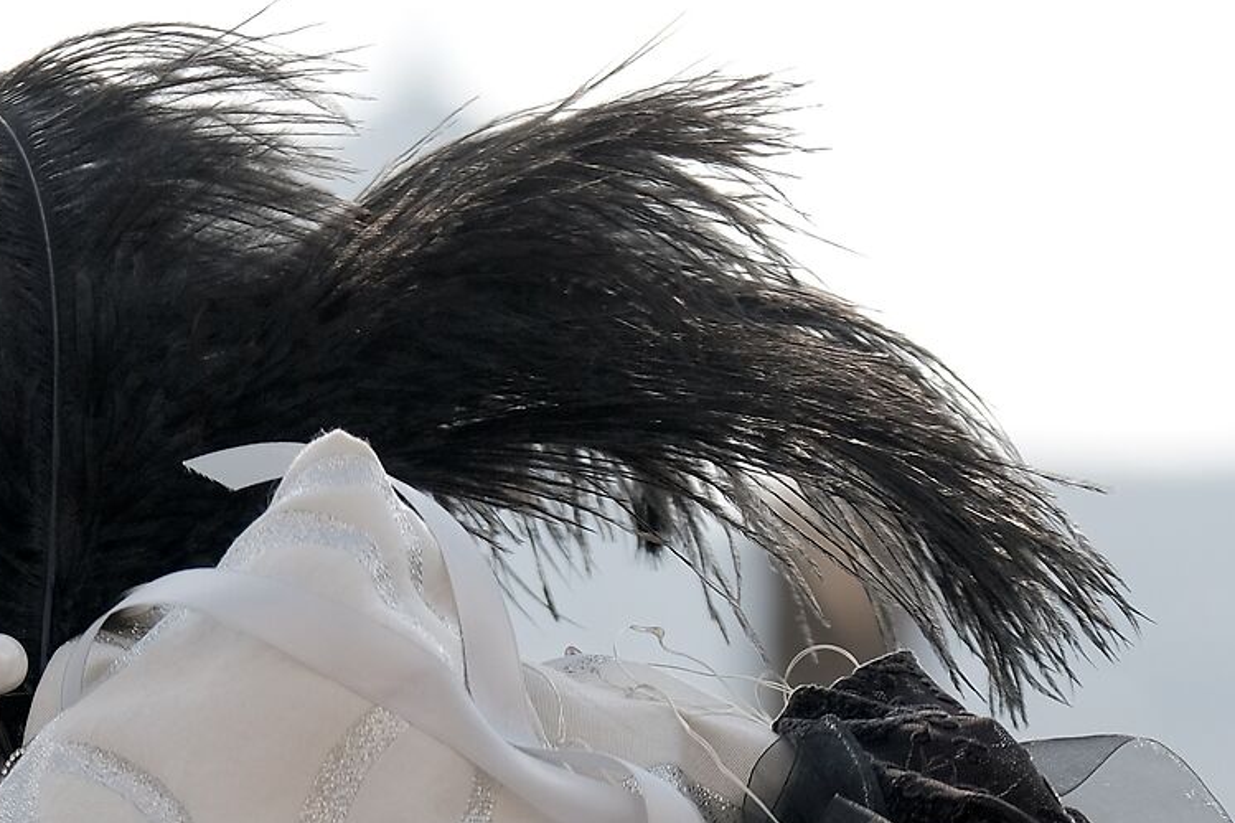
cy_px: 1235
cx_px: 134
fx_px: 18142
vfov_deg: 2.6
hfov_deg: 3.9
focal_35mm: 529
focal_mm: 110.3
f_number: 4.2
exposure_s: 1/1500
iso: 200
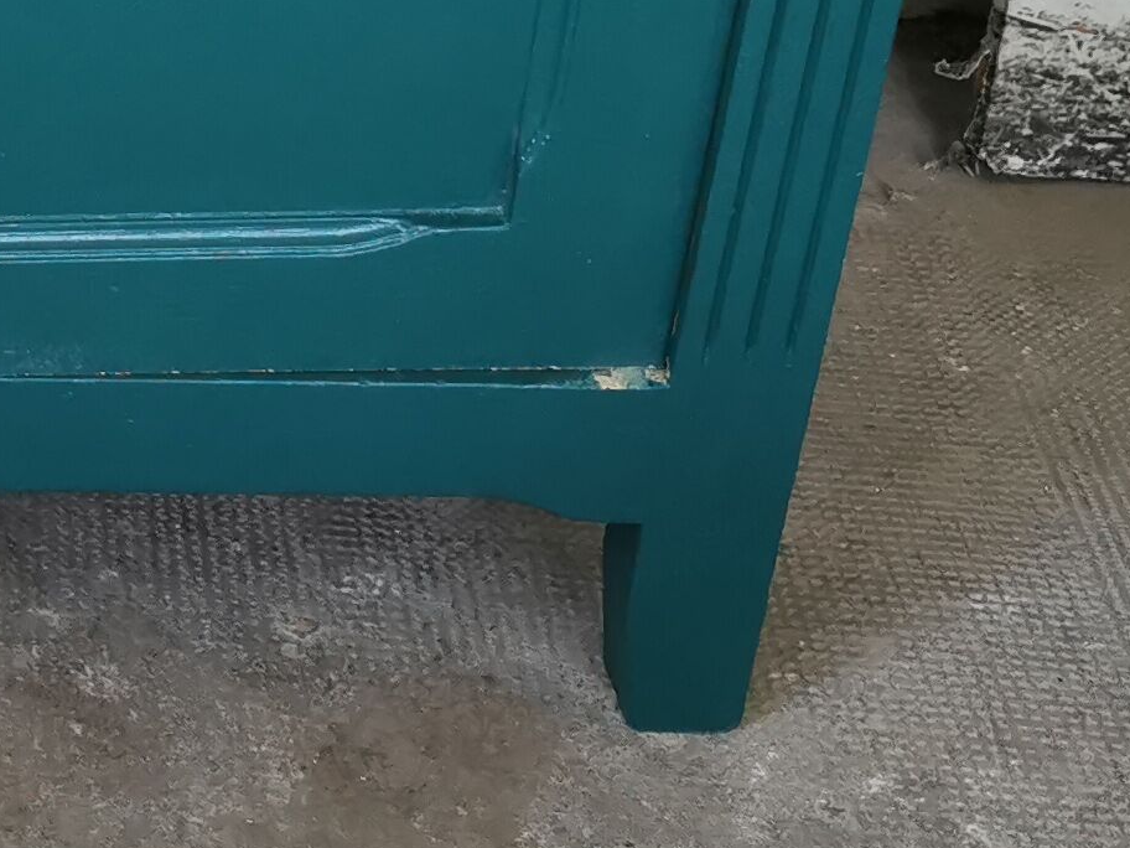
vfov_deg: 12.9
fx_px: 3526
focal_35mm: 108
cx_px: -390
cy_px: -454
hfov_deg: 17.0
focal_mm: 5.56
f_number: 1.6
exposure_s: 1/120
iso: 200
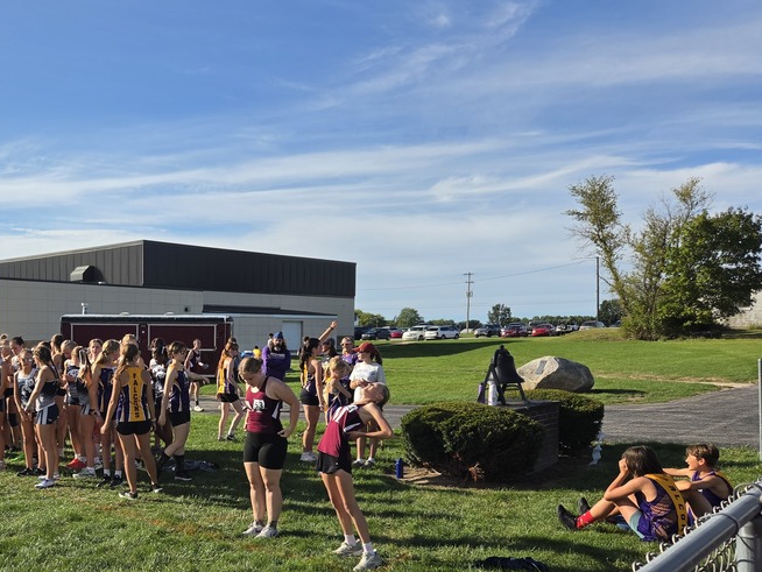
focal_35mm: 36
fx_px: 793
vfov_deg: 39.2
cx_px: 178
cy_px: 387
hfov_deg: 49.0
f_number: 1.8
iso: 80
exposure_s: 1/4770
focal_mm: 5.4
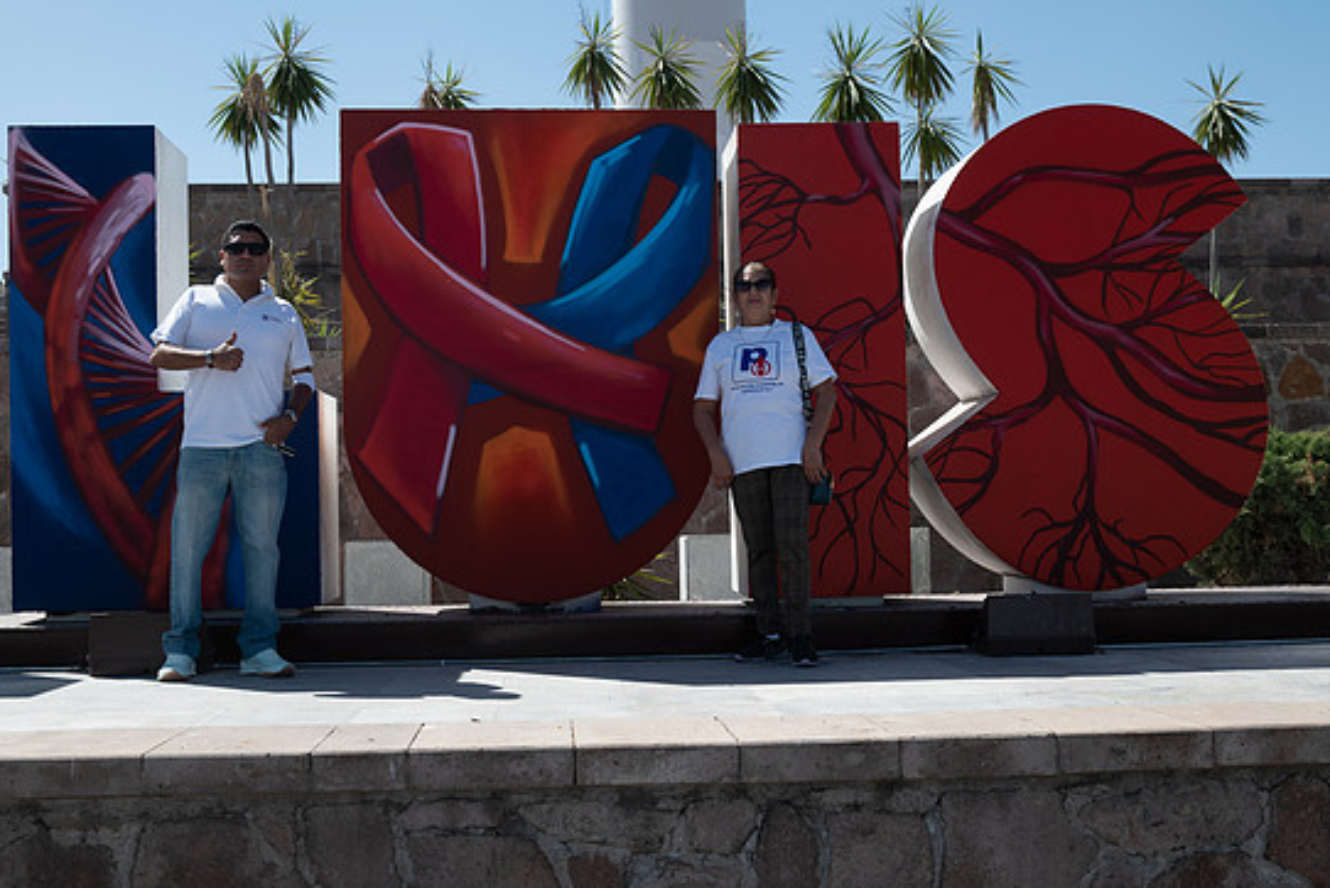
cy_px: 435
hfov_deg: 46.4
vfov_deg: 31.9
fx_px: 1552
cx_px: 632
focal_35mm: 42
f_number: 7.1
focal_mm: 38
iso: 100
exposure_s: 1/640
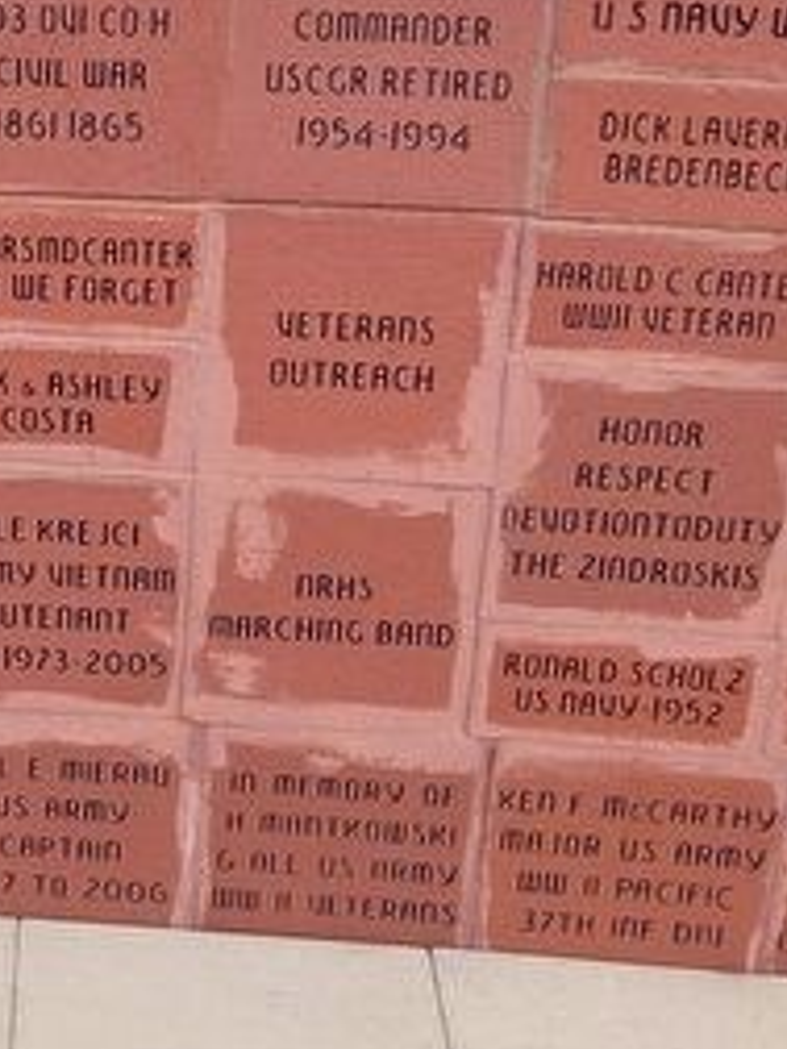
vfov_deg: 26.3
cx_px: -67
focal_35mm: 73
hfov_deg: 19.4
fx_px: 2213
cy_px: 233
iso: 100
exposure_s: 1/823
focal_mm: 5.56
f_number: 1.8
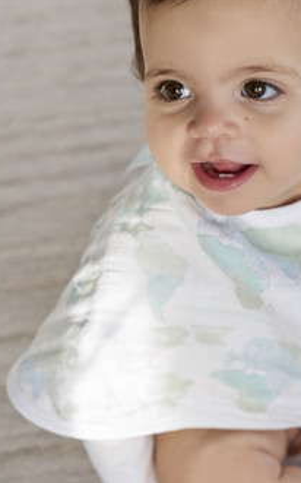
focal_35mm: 108
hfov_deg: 12.1
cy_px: 241
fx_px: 1419
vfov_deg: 19.3
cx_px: 234
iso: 1000
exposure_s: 1/400
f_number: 4.5
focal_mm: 70
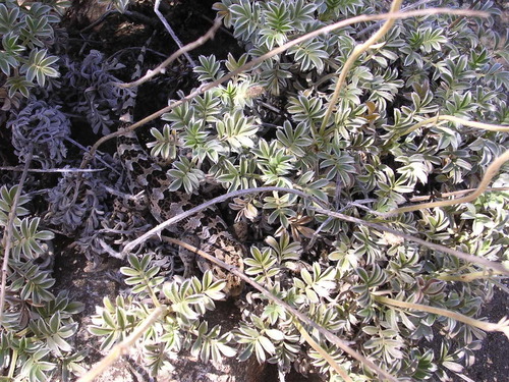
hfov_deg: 36.2
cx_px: 254
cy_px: 191
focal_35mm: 53
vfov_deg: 27.5
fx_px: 779
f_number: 3.2
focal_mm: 8
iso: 100
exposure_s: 1/105
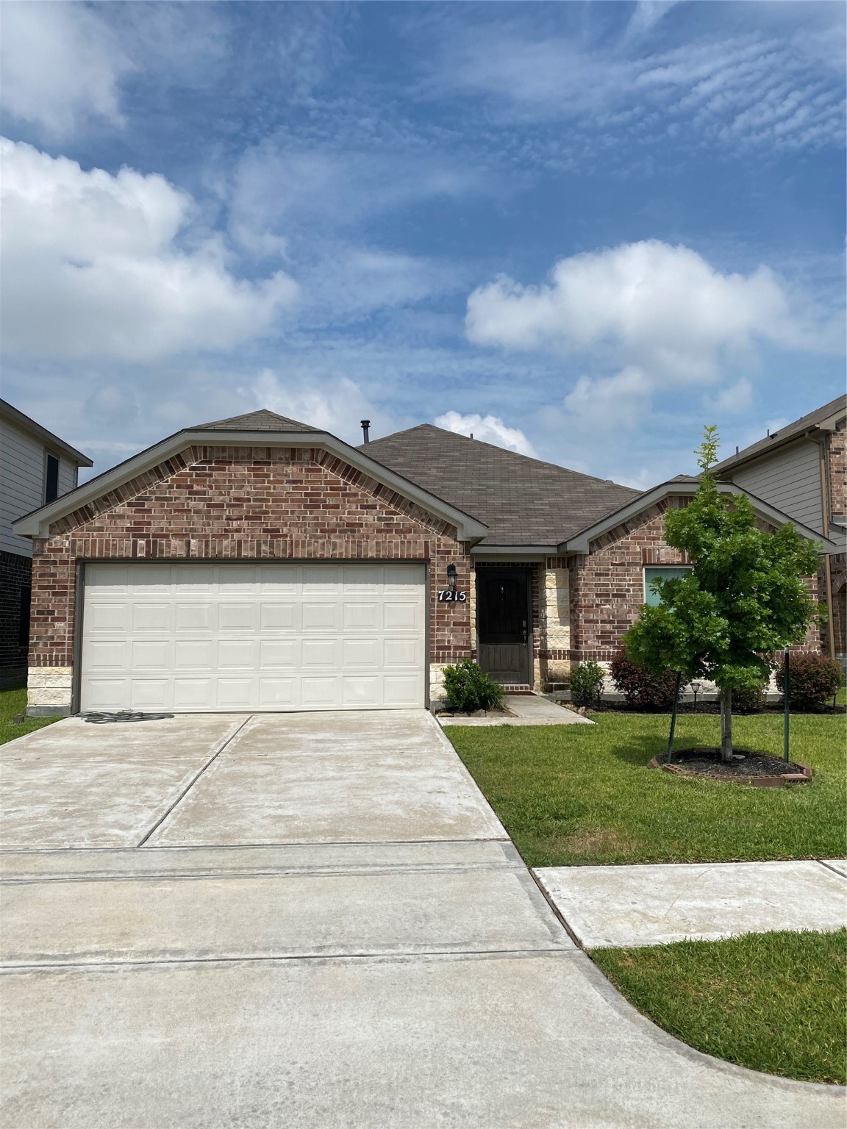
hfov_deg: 53.1
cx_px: 424
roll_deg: +0.2
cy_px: 564
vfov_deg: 67.3
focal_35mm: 26
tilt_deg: +5.5
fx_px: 848
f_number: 1.8
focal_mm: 4.25
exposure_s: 1/6757
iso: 32
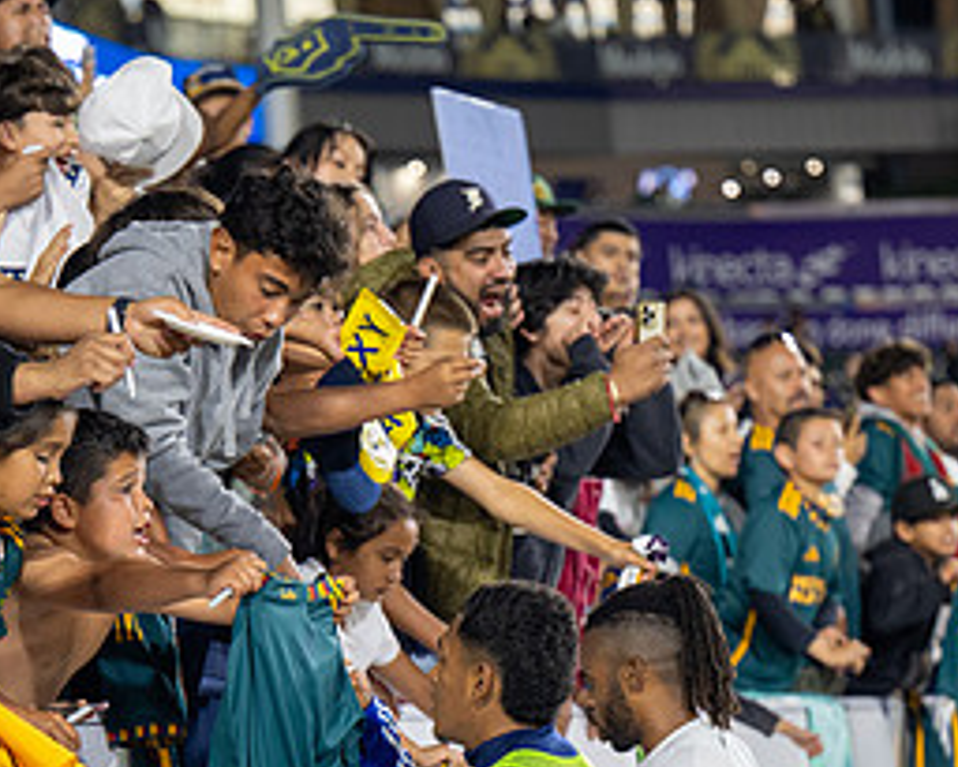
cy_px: 683
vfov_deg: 9.2
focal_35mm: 168
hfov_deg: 11.5
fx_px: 4765
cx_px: 299
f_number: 2.8
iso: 1000
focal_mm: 79
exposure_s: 1/200
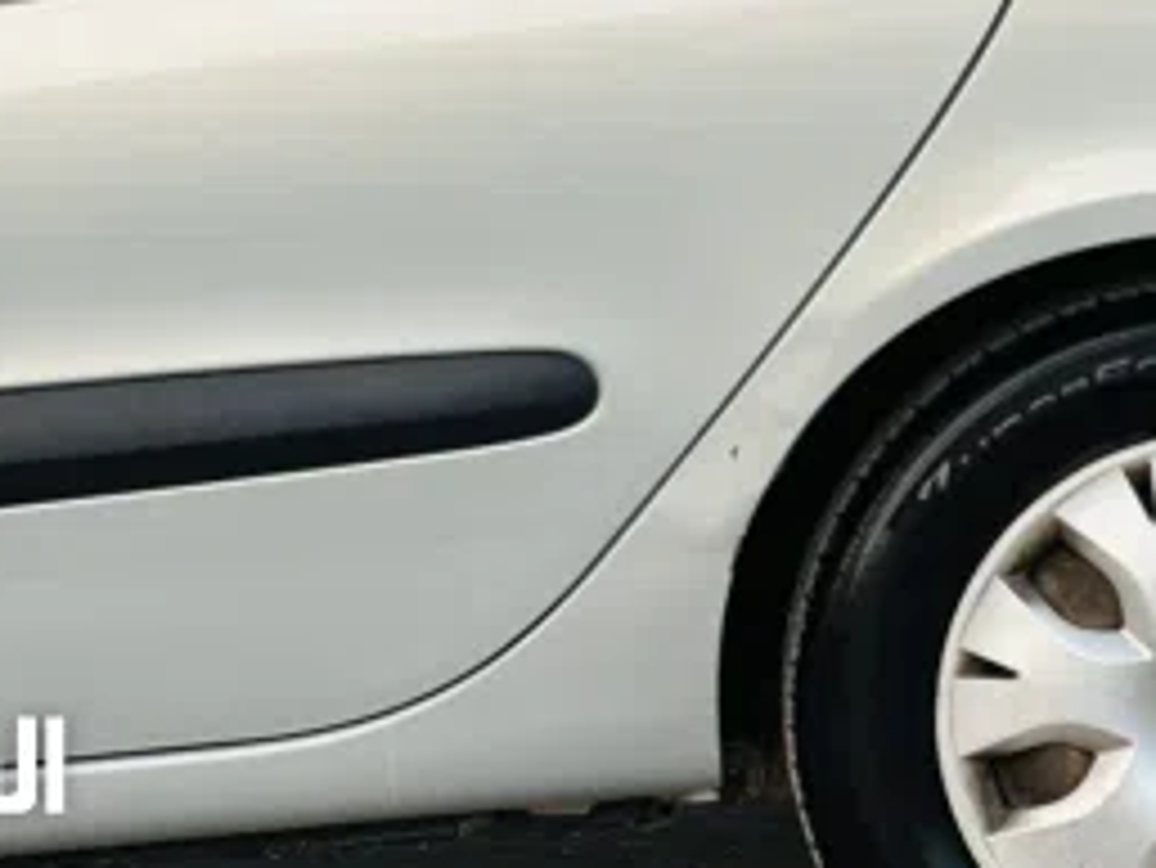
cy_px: 67
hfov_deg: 10.3
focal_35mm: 192
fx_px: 6415
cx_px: 742
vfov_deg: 7.7
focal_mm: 9
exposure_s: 1/121
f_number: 2.8
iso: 50
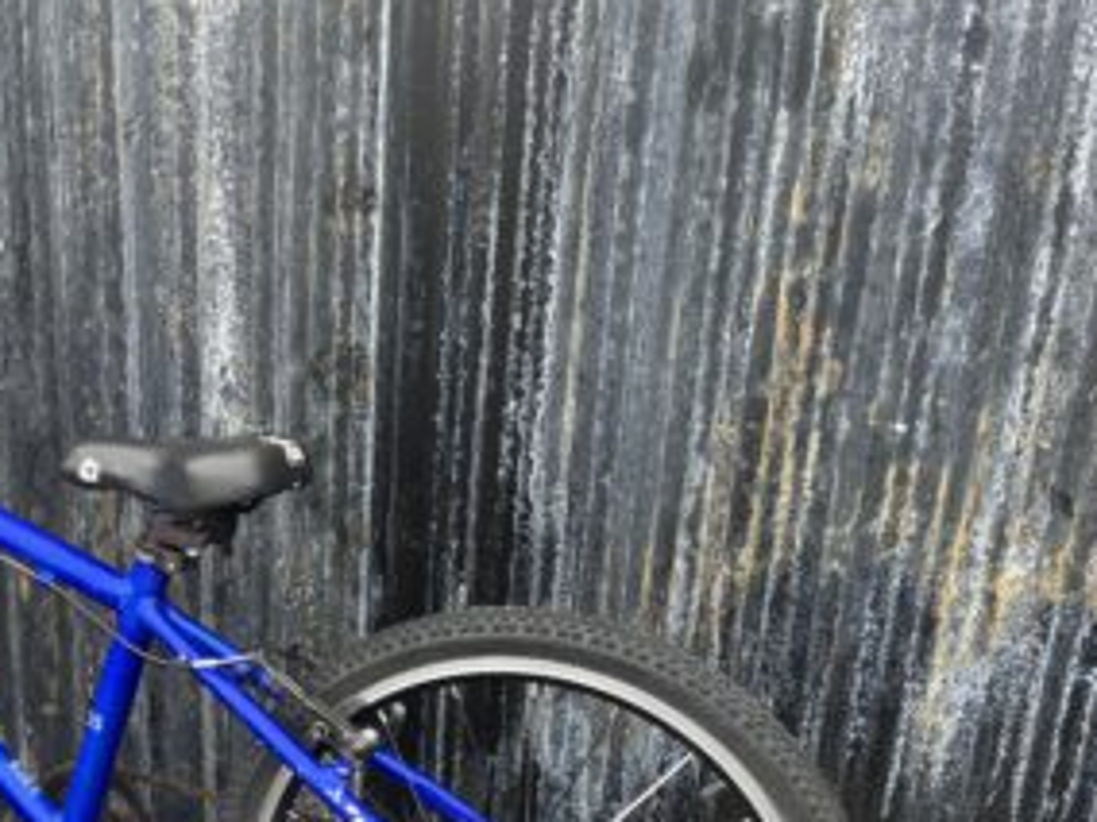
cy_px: 683
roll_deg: +2.0
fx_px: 1394
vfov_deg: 31.8
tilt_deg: -20.3
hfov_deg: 40.8
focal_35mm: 44
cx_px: 189
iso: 32
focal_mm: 4.2
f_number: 1.6
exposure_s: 1/163
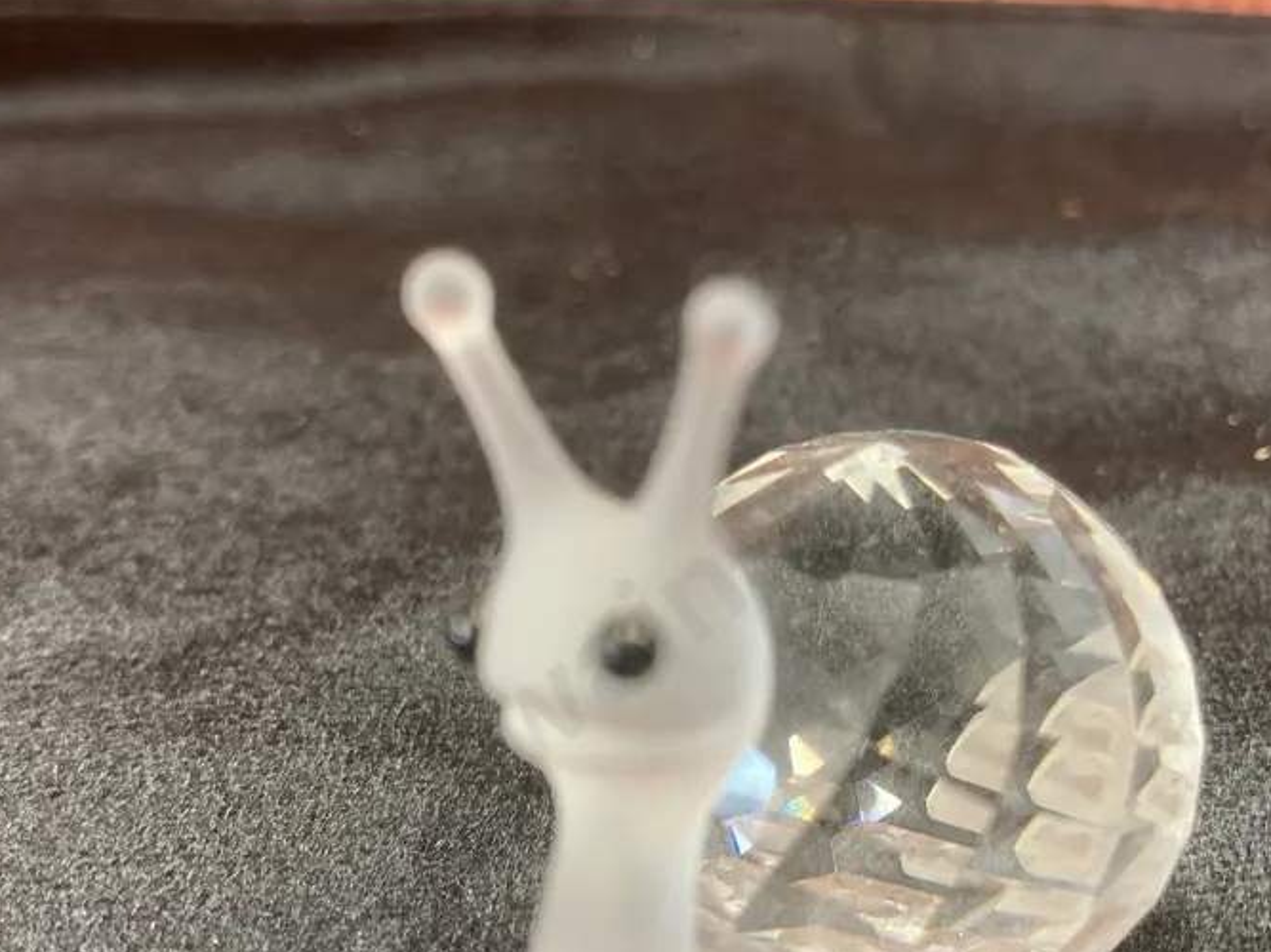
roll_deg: -1.3
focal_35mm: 43
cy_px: 567
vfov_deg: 33.5
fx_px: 1579
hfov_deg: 43.7
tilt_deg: -28.1
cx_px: 741
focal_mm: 3.99
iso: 250
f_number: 1.8
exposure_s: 1/50
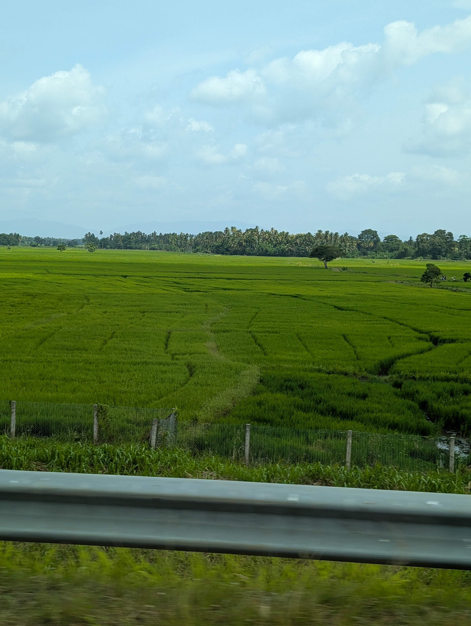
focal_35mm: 49
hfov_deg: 29.7
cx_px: 236
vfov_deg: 38.9
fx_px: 887
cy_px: 313
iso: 22
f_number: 1.68
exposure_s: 1/734
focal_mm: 6.9
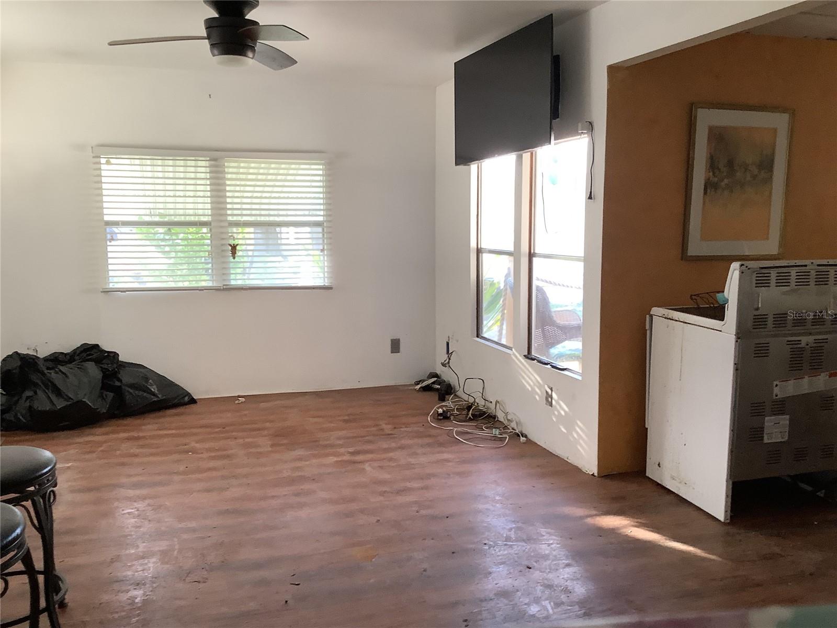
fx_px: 750
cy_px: 314
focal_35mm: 31
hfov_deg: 58.4
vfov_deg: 45.4
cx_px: 418
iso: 125
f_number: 2.4
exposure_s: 1/50
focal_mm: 3.3
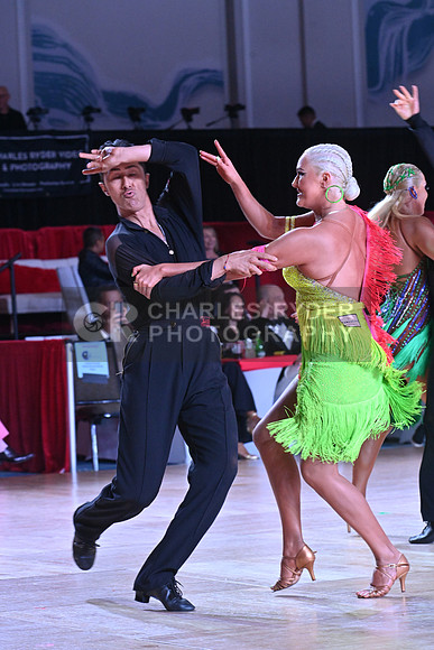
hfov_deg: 8.6
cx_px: 217
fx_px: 2891
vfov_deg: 12.8
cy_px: 325
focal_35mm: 160
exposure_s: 1/400
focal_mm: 160
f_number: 8
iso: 4000
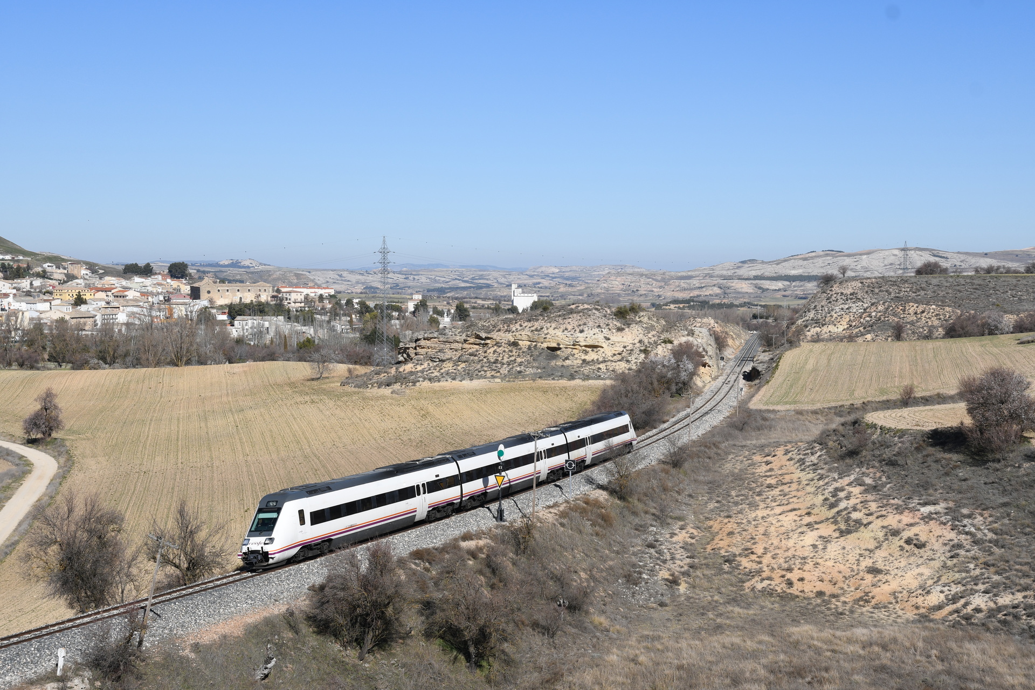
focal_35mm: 57
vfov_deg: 23.8
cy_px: 345
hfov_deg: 35.1
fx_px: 1639
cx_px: 518
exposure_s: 1/800
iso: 160
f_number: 7.1
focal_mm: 38
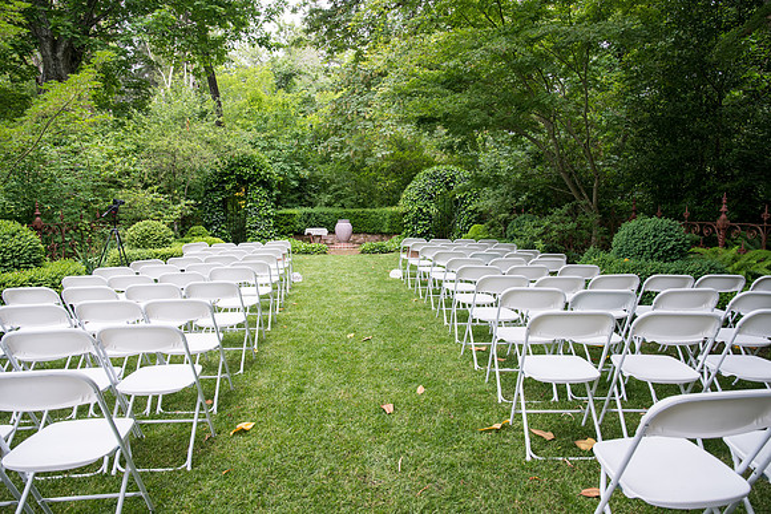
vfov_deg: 53.2
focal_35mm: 24
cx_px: 386
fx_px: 514
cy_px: 257
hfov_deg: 73.7
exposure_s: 1/320
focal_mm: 24
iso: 320
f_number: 4.5
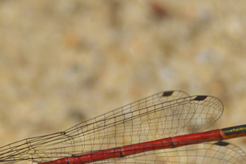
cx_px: -35
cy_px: 190
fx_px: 2322
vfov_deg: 4.0
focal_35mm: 340
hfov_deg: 6.0
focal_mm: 55
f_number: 9
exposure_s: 1/320
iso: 100
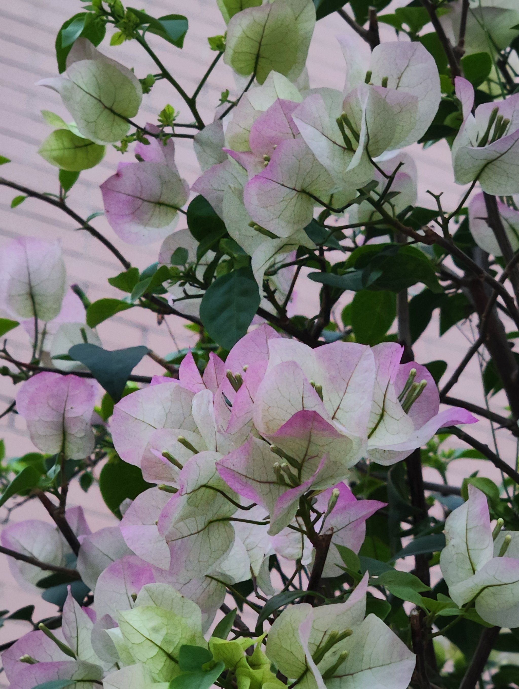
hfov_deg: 30.3
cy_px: 344
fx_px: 957
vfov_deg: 39.6
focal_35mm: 48
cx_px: 260
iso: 1644
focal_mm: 7.1
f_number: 1.9
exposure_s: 1/200
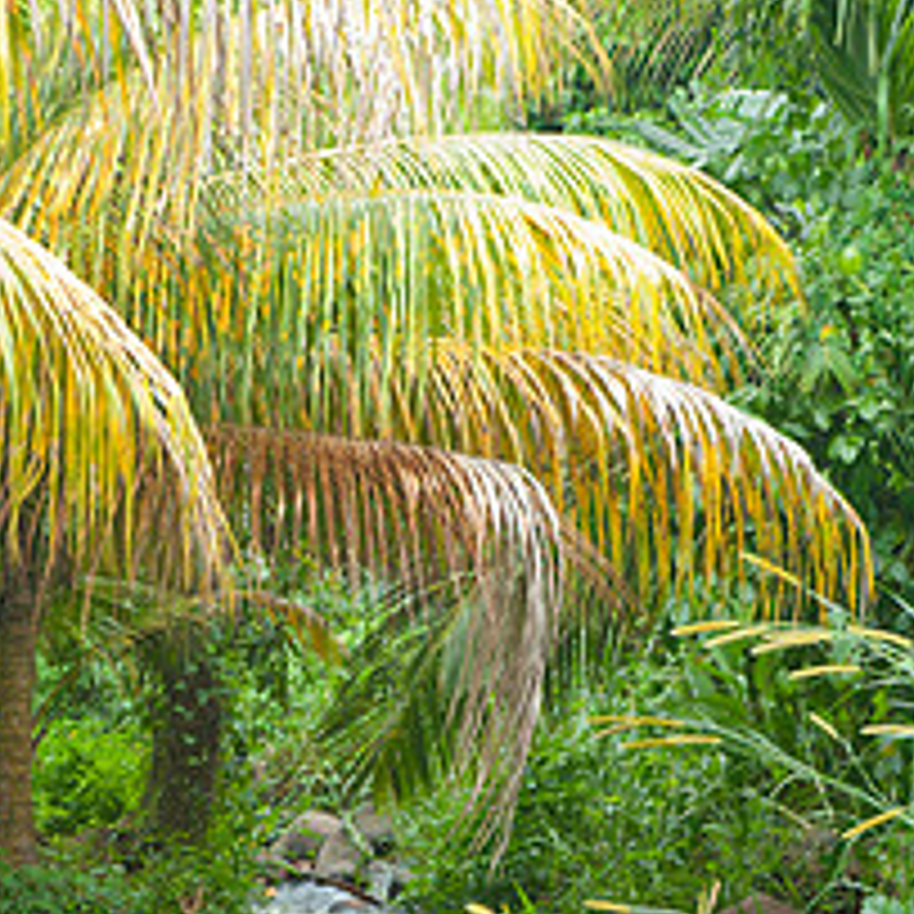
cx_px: 394
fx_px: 3943
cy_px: 937
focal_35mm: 132
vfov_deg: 13.0
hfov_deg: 13.2
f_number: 8
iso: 560
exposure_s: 1/60
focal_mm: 70
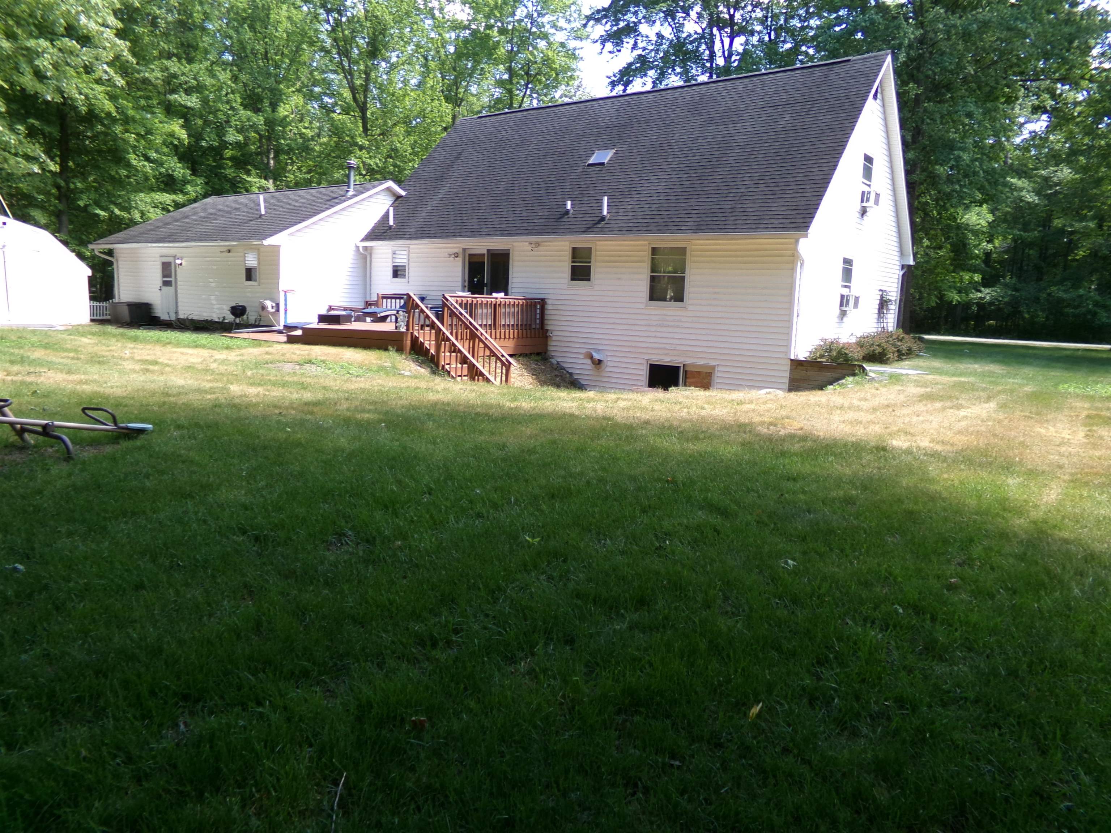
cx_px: 556
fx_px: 770
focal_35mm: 24
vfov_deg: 56.8
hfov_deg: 71.6
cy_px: 416
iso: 100
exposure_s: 1/90
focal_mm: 4.3
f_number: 3.7
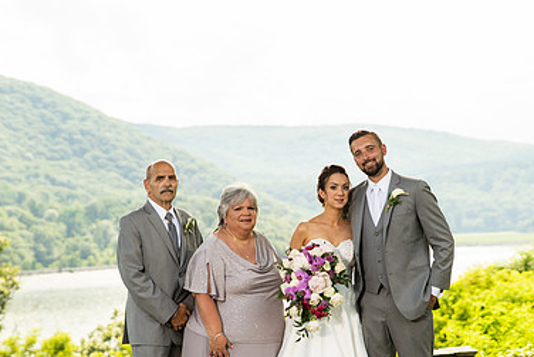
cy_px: 251
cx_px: 335
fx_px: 1603
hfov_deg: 18.9
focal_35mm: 108
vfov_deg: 12.7
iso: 1000
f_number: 2.8
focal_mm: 70
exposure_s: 1/4000
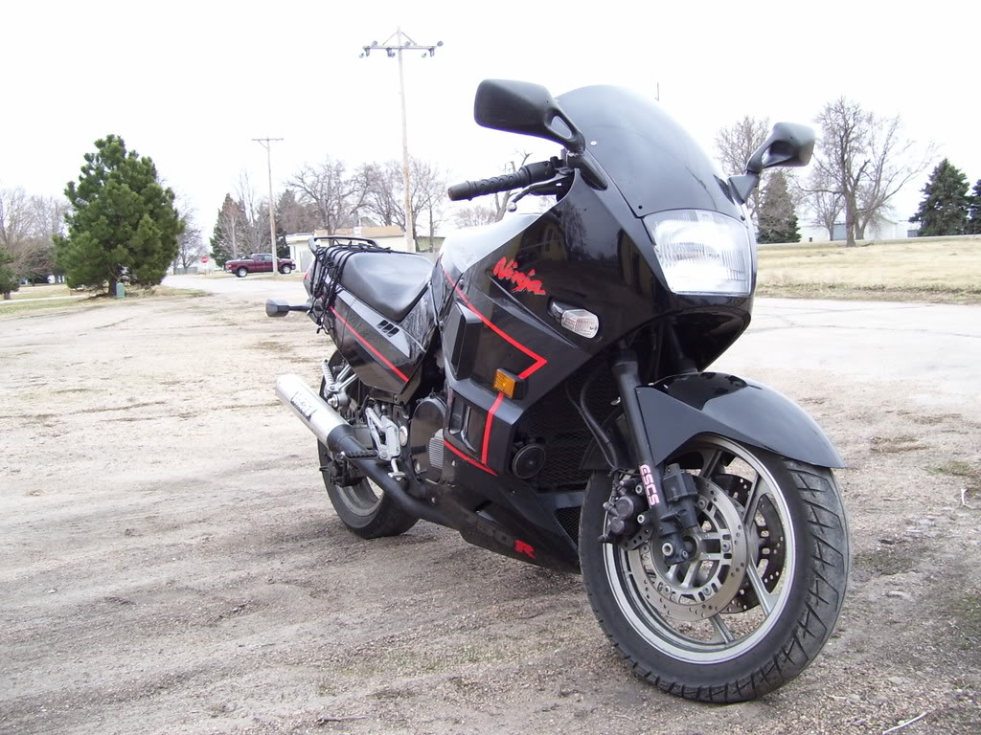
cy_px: 368
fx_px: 1020
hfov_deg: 51.4
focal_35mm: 36
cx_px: 490
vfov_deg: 39.7
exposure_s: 1/250
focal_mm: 6
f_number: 2.7
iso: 80
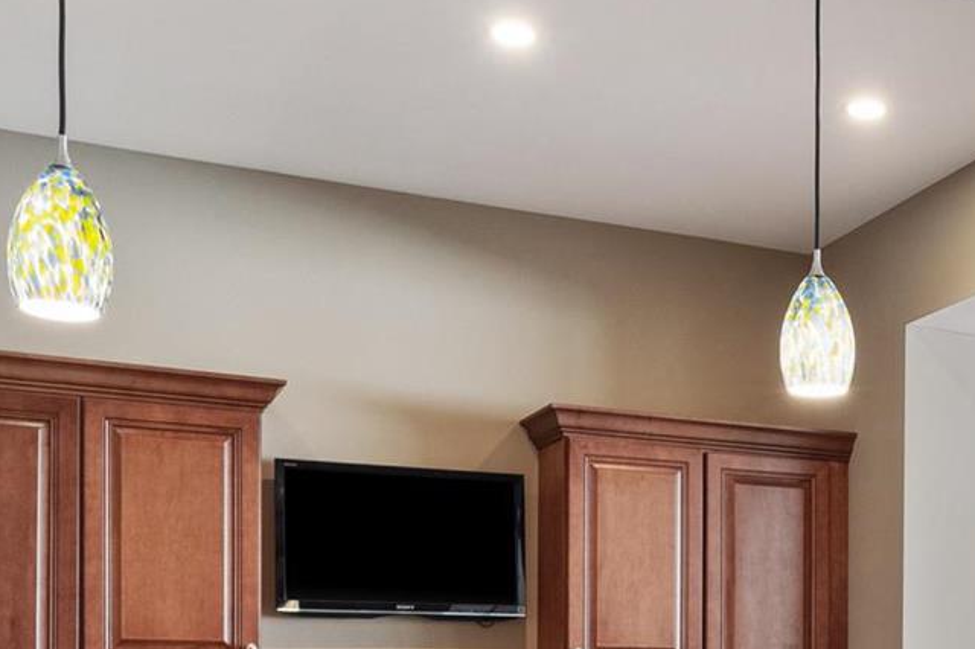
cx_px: 849
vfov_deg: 23.2
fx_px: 1489
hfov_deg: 34.5
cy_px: 705
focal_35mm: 55
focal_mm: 11
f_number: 9
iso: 400
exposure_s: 1
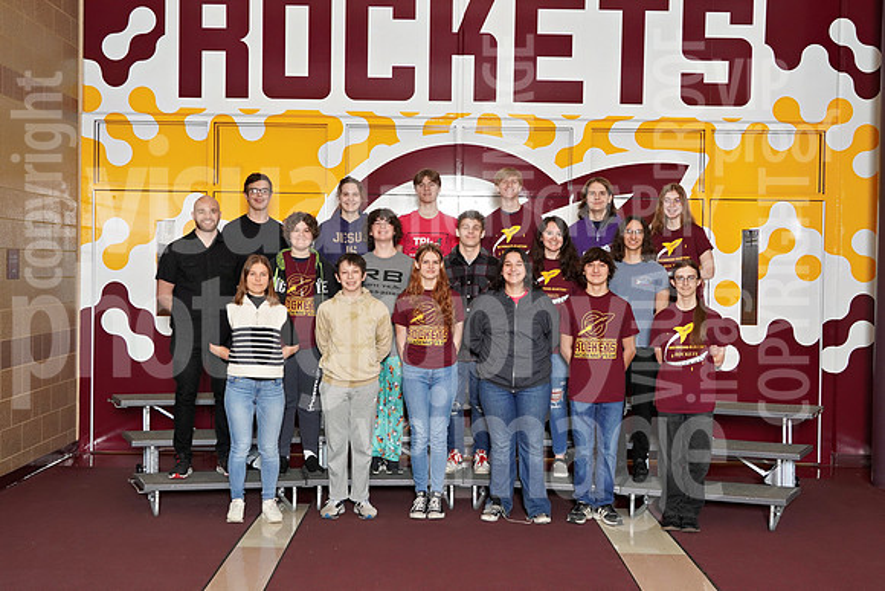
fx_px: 1180
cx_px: 442
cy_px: 296
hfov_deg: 41.1
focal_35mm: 48
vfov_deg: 28.1
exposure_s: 1/80
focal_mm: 32
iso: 1000
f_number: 11
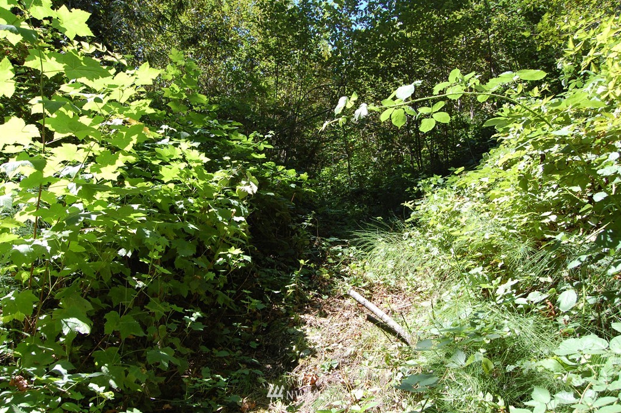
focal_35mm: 28
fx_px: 482
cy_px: 201
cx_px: 300
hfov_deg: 65.5
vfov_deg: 46.3
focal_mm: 18
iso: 200
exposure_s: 1/160
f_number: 6.3
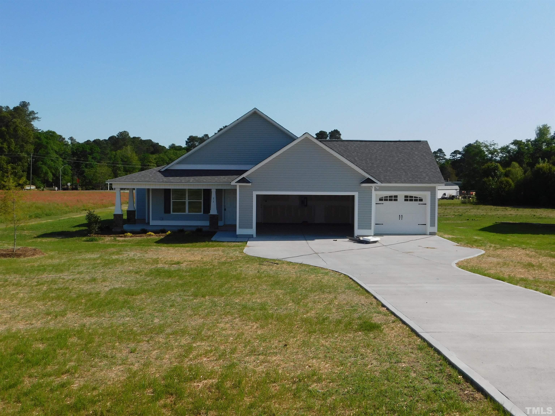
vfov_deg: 39.7
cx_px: 278
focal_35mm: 36
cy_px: 208
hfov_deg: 51.4
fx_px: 577
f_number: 7
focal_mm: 6.3
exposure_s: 1/500
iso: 125
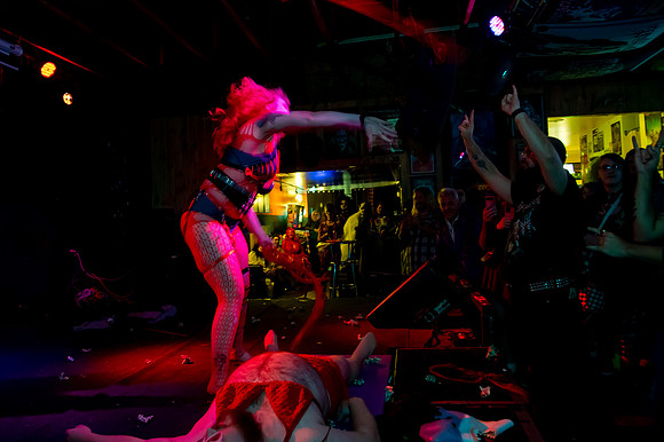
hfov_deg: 66.4
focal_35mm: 27
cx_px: 301
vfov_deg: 47.2
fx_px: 506
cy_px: 212
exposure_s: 1/60
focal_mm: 24
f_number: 4
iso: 5000
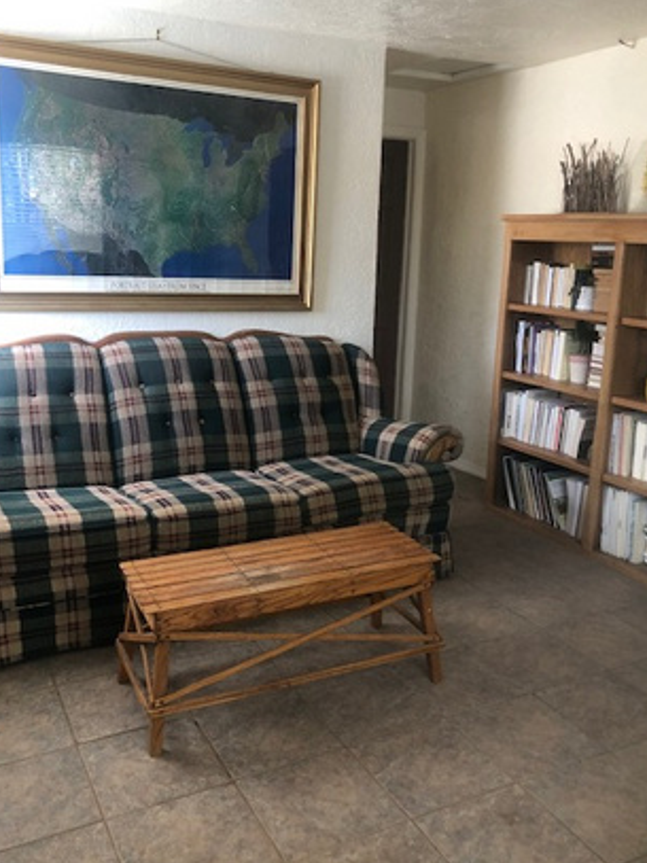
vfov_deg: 55.4
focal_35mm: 33
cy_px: 430
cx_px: 335
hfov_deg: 42.9
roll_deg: -2.4
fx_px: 823
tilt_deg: -10.7
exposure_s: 1/30
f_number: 1.8
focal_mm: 3.99
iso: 32
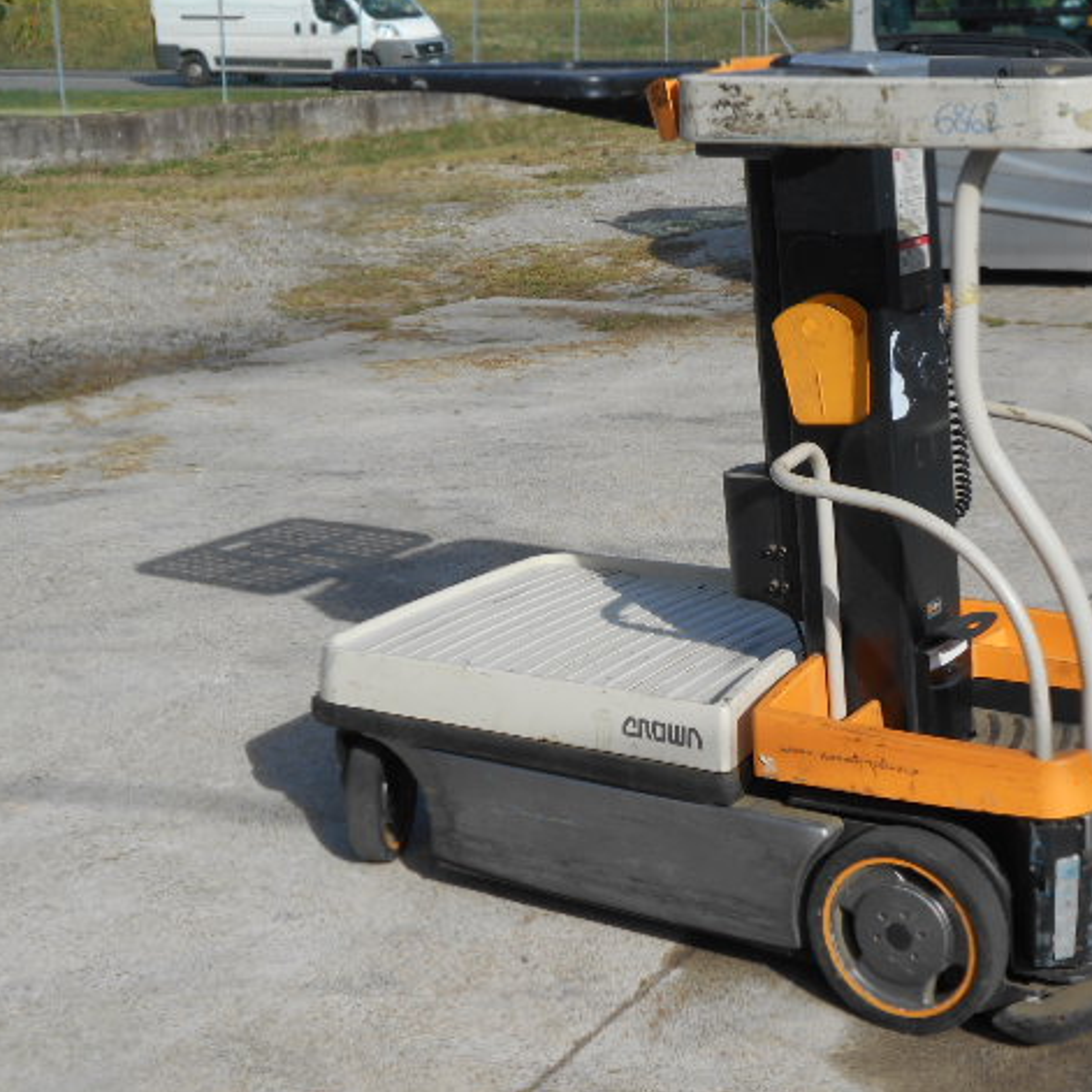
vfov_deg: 28.6
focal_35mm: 60
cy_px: 545
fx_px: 2141
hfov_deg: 28.5
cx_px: 696
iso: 80
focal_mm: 8.8
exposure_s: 1/800
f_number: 4.5
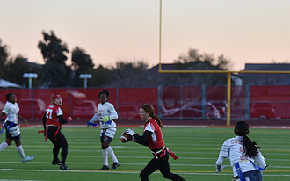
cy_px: 154
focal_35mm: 242
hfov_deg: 8.7
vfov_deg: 5.4
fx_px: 1912
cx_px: 142
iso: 450
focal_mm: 135
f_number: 2.8
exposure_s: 1/500
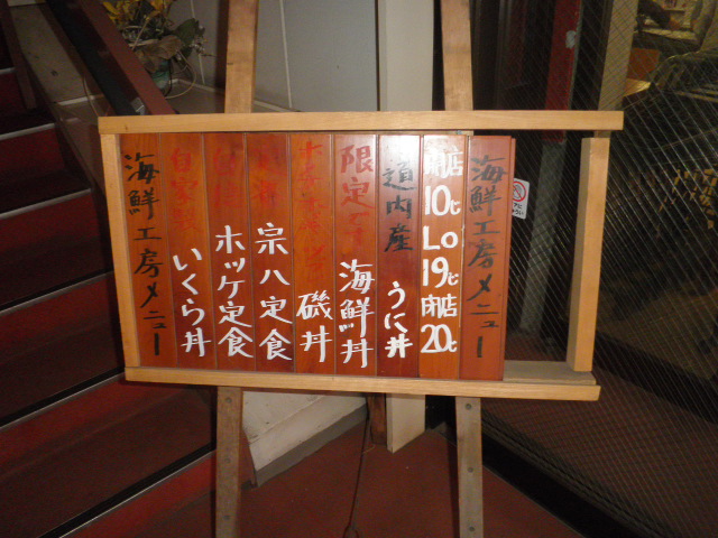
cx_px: 359
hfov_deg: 67.3
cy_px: 269
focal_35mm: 26
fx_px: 539
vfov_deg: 53.1
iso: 250
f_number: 7.9
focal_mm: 4.7
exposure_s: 1/30
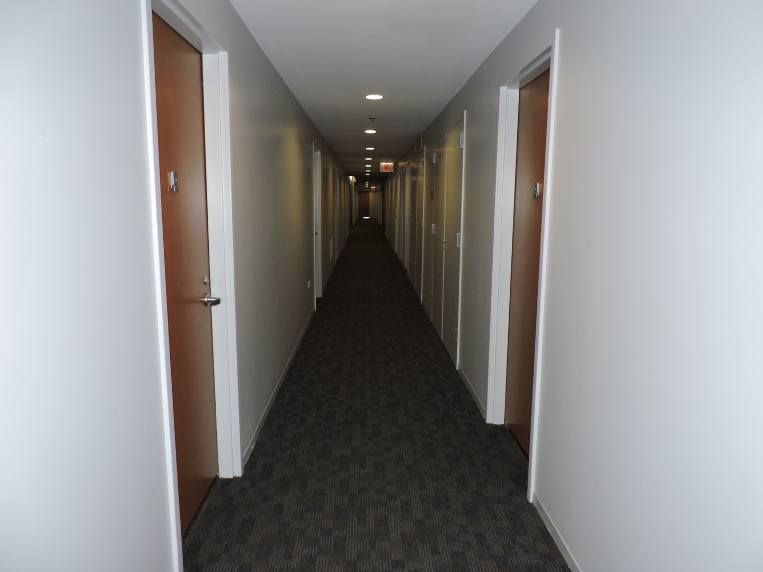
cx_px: 382
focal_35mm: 24
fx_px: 529
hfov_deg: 71.6
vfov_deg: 56.8
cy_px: 286
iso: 200
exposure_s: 1/30
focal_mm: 4.3
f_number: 3
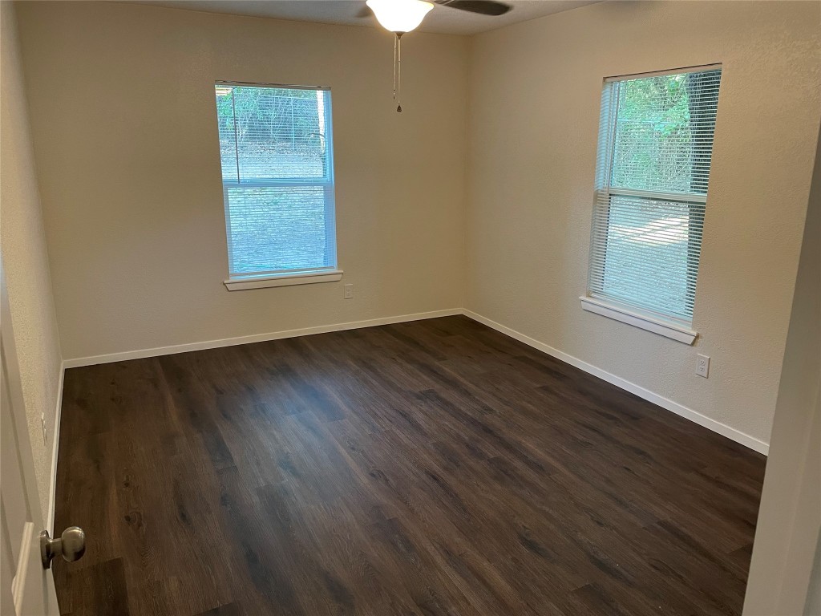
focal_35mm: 26
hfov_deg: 67.3
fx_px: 617
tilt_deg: -13.5
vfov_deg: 53.1
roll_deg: -0.1
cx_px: 410
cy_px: 308
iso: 250
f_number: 1.6
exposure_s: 1/60
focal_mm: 4.2
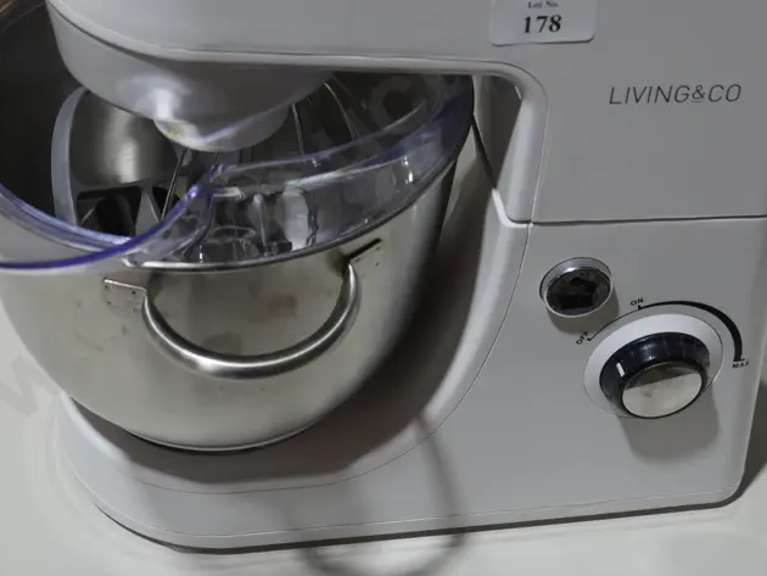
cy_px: 136
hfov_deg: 29.8
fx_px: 1441
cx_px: 355
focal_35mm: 65
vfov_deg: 22.4
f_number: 4.4
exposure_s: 1/80
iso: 200
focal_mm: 20
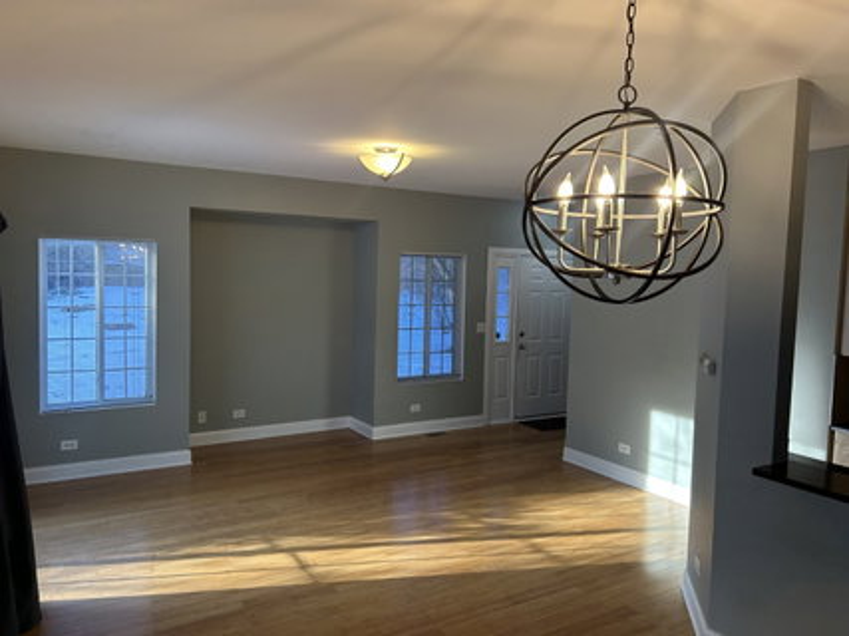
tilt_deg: -3.7
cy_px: 318
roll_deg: -1.5
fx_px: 638
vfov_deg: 53.0
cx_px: 424
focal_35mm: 26
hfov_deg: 67.3
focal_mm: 5.7
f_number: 1.5
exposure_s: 1/120
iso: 80
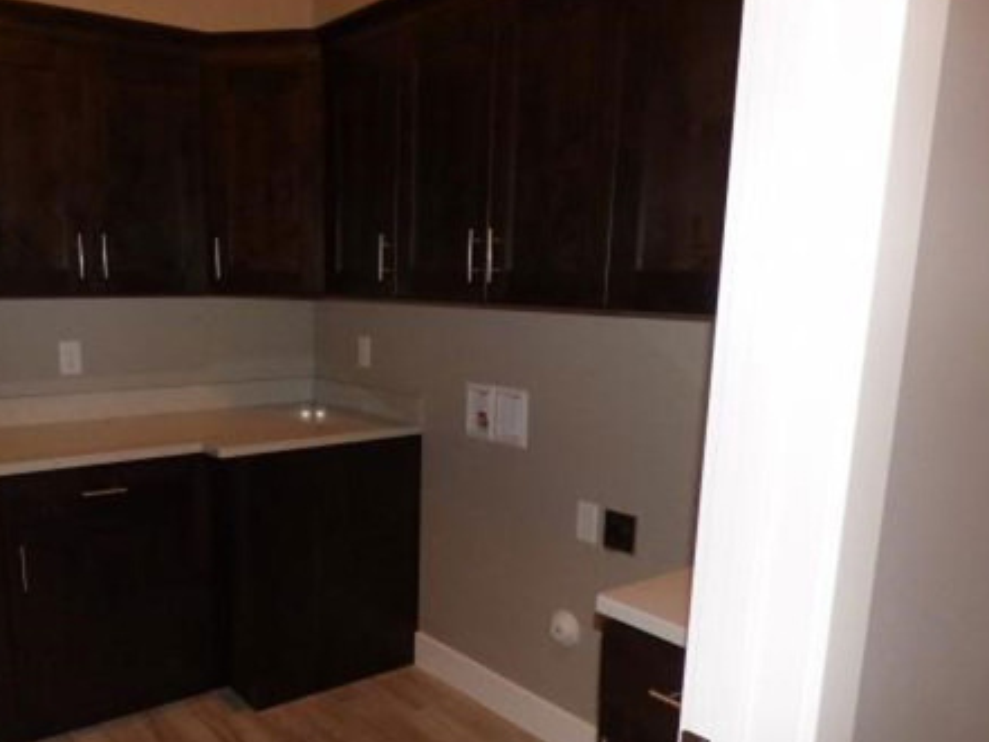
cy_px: 471
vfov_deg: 47.7
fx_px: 829
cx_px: 379
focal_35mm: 29
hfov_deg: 60.9
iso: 800
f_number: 2.8
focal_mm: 3.58
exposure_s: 1/125
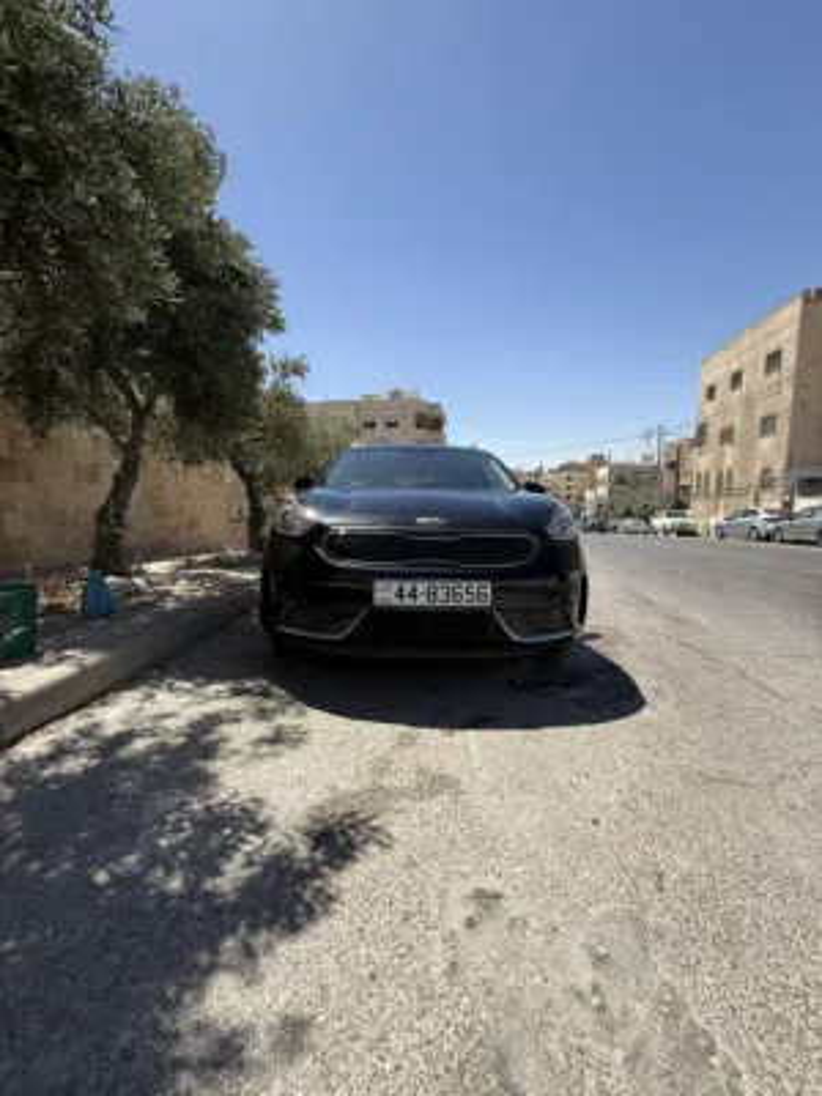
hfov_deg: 85.7
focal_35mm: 14
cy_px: 548
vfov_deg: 102.1
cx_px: 411
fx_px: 443
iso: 50
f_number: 2.2
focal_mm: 2.22
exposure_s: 1/1961
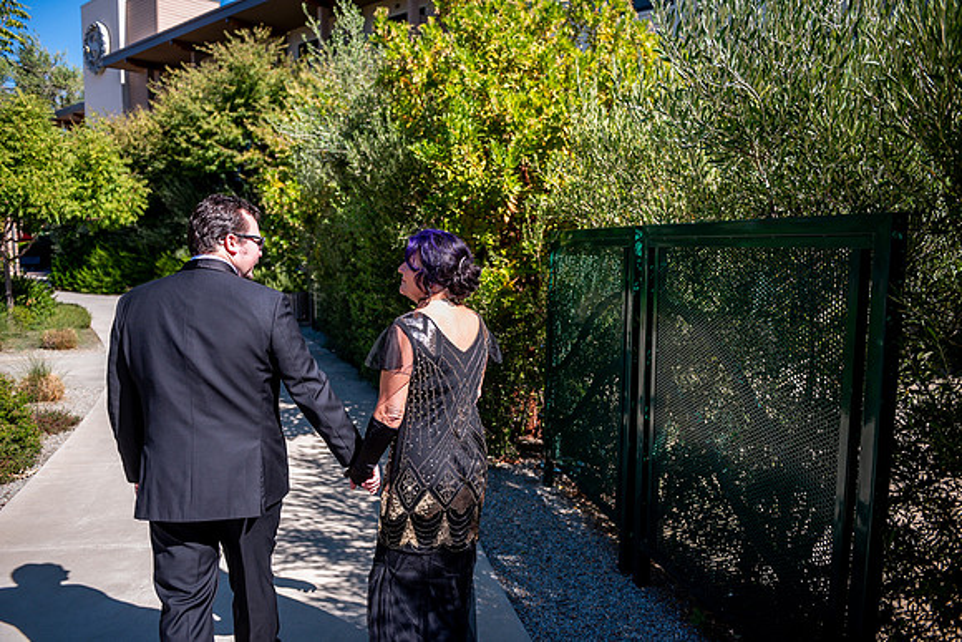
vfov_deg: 49.6
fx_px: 695
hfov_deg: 69.4
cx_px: 481
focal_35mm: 26
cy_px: 321
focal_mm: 26
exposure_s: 1/2500
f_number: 2.8
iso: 400
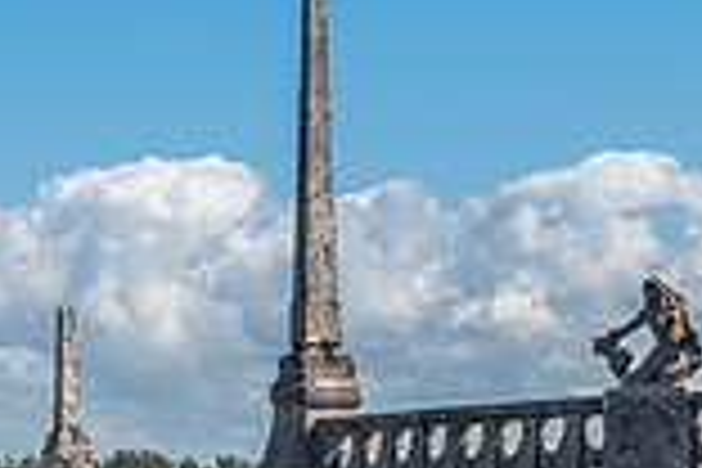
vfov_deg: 6.9
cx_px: 324
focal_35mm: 196
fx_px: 3822
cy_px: 590
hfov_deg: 10.5
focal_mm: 52
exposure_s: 1/160
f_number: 10
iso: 90
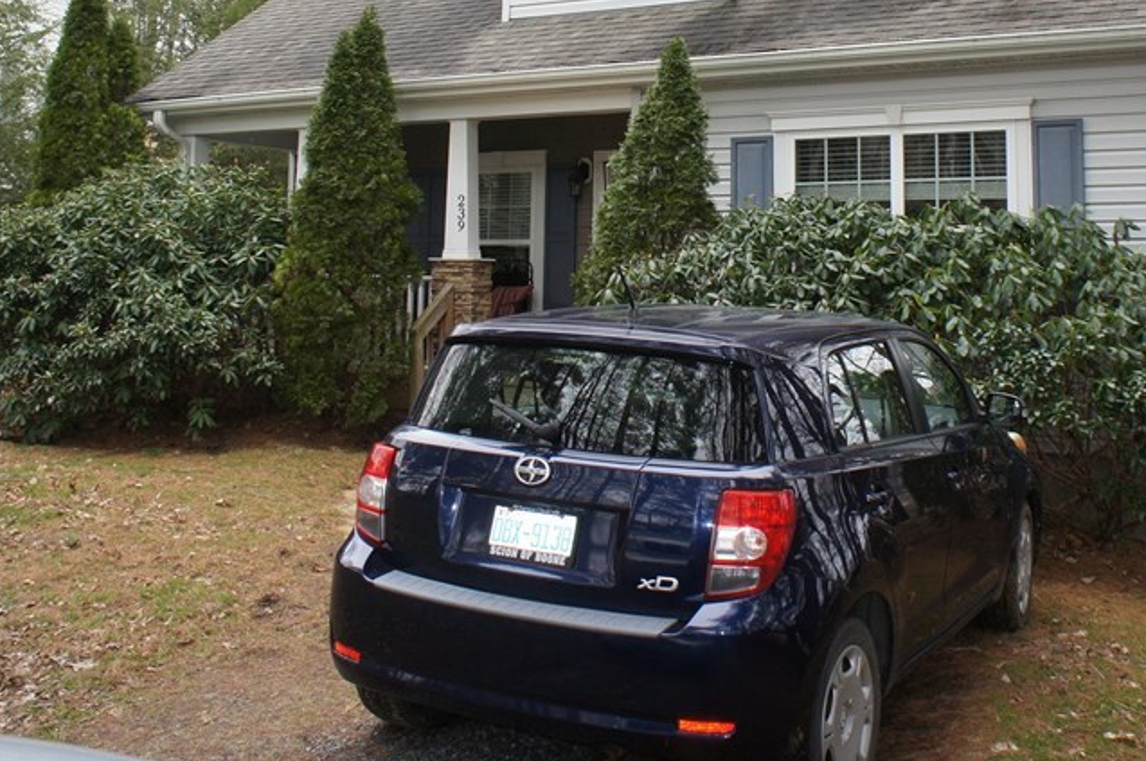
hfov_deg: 46.9
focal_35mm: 41
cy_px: 133
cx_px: 738
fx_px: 1303
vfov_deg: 31.6
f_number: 6.3
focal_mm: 16
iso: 200
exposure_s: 1/100
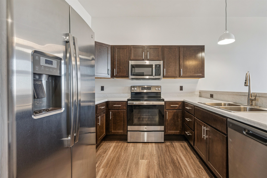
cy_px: 89
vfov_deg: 73.7
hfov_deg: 96.7
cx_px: 134
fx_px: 119
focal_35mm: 16
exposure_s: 1/10
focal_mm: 16
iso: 800
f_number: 10
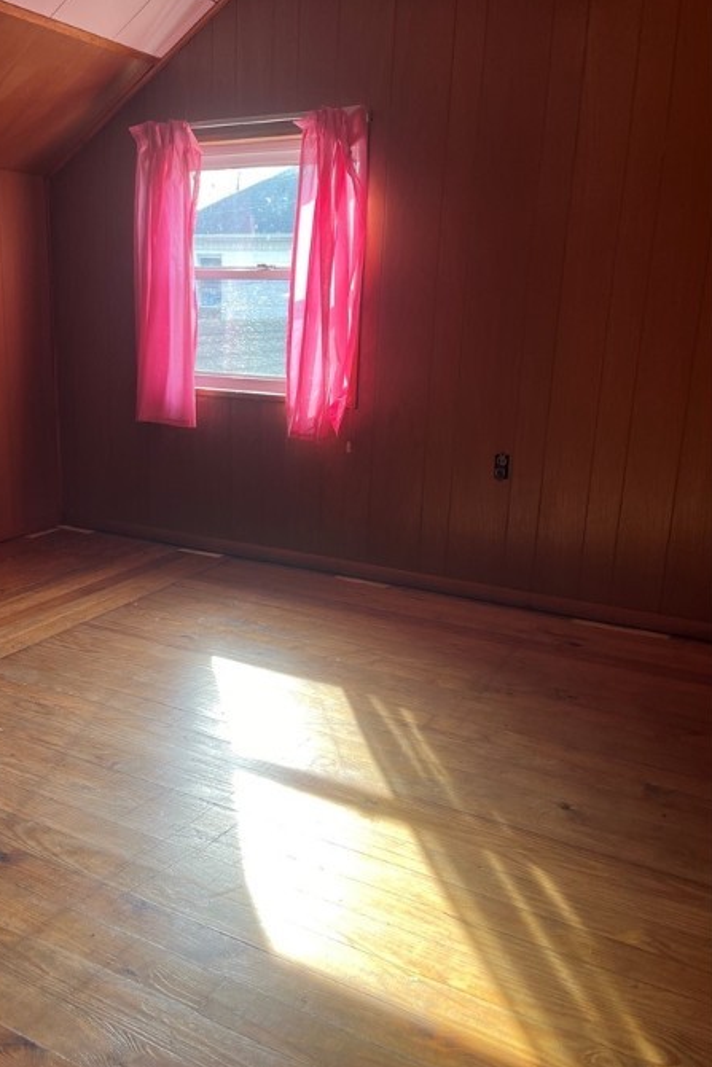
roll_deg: -0.3
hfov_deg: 42.0
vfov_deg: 60.3
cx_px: 258
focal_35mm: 31
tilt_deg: -13.9
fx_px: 919
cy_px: 518
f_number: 1.6
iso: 32
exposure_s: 1/122
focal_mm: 5.1
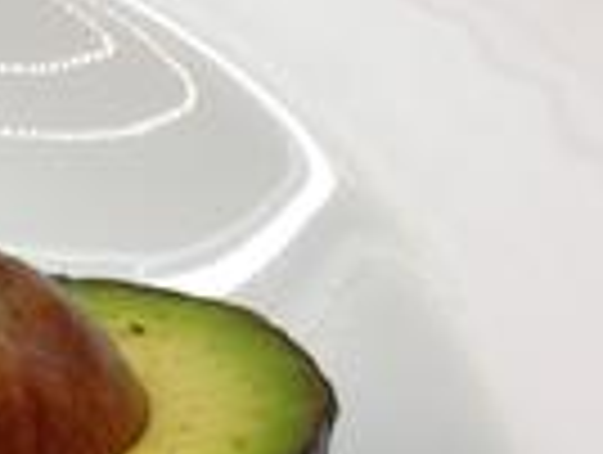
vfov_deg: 11.0
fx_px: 2269
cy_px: 665
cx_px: -360
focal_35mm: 130
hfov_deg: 14.0
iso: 50
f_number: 2.4
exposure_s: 1/33
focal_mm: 4.12
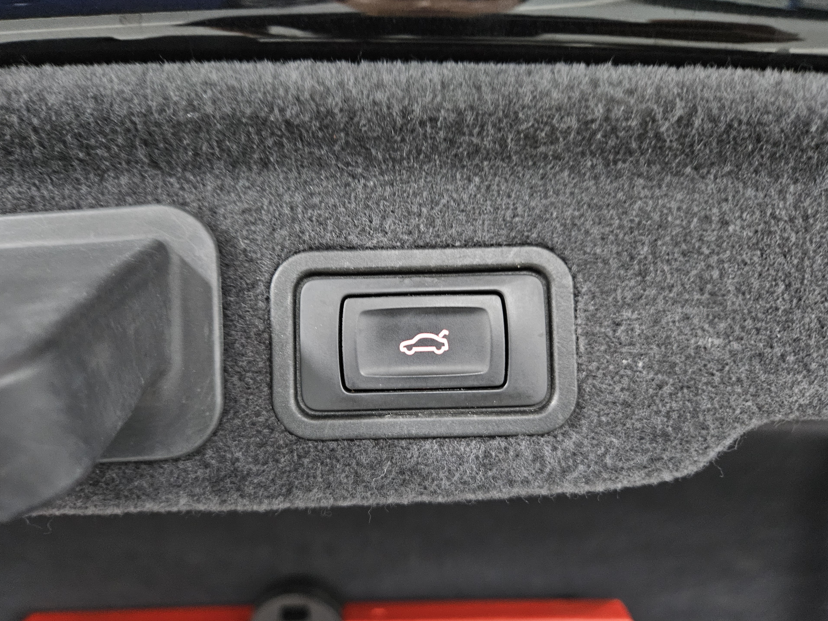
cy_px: 321
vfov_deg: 56.8
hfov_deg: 71.6
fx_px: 574
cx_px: 405
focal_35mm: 24
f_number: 1.8
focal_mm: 5.4
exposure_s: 1/24
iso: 1000
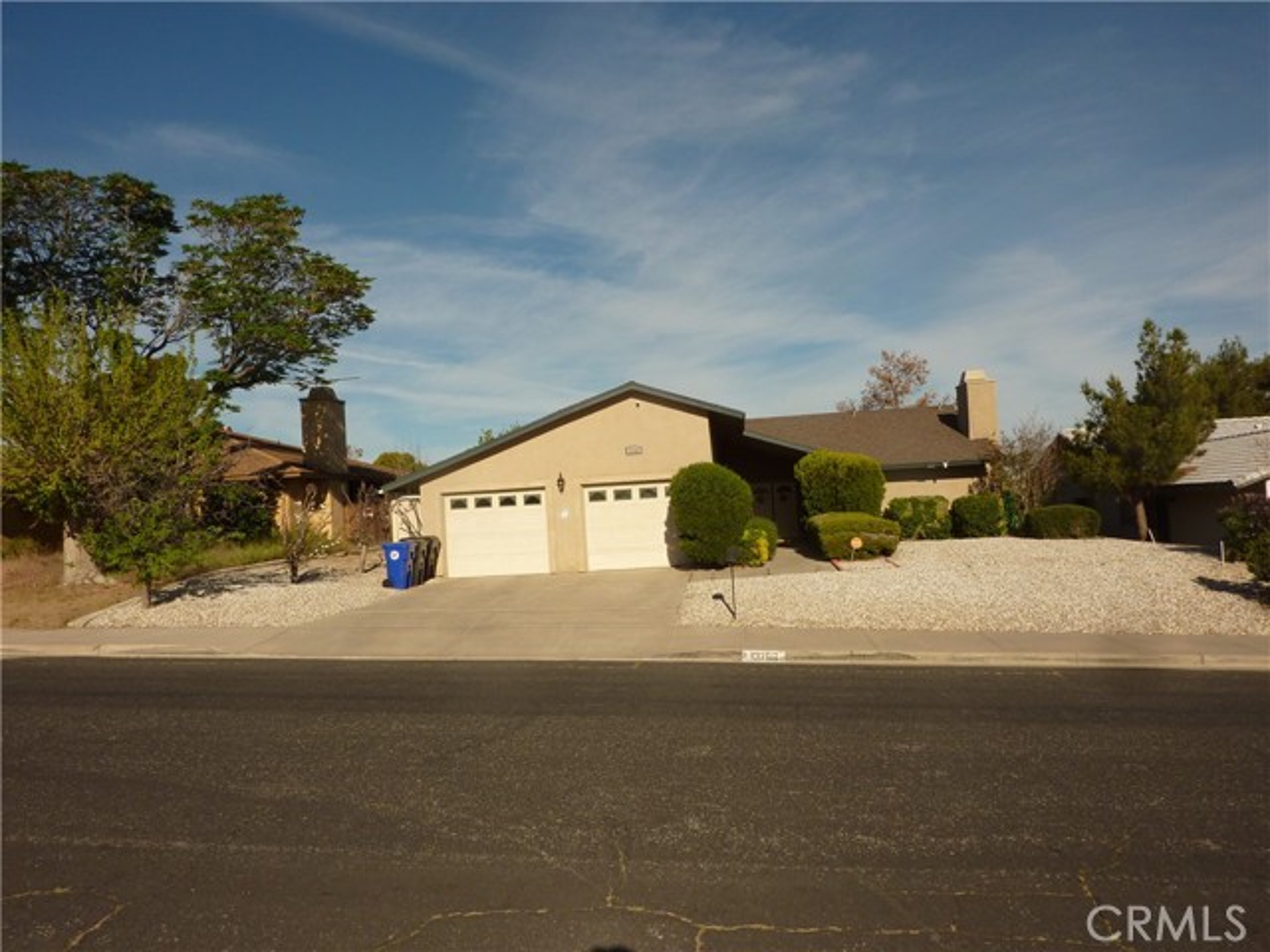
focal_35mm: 25
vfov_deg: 54.9
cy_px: 476
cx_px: 635
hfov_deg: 69.4
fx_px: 917
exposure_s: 1/800
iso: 80
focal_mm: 4.1
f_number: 5.6
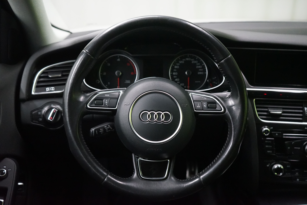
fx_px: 316
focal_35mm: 37
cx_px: 154
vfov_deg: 35.9
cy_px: 102
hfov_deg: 51.9
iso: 6400
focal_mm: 37
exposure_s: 1/60
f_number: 4
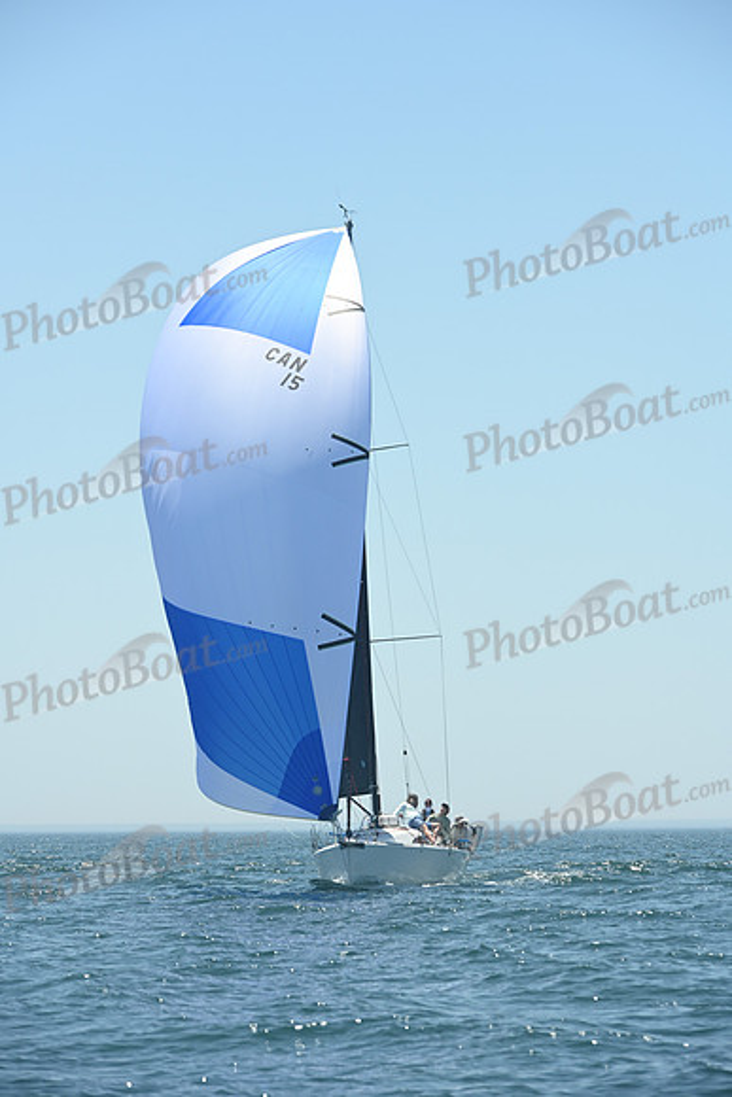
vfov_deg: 12.4
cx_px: 366
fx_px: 5029
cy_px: 548
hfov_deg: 8.3
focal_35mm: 165
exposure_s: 1/1000
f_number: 8
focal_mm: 165
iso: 320
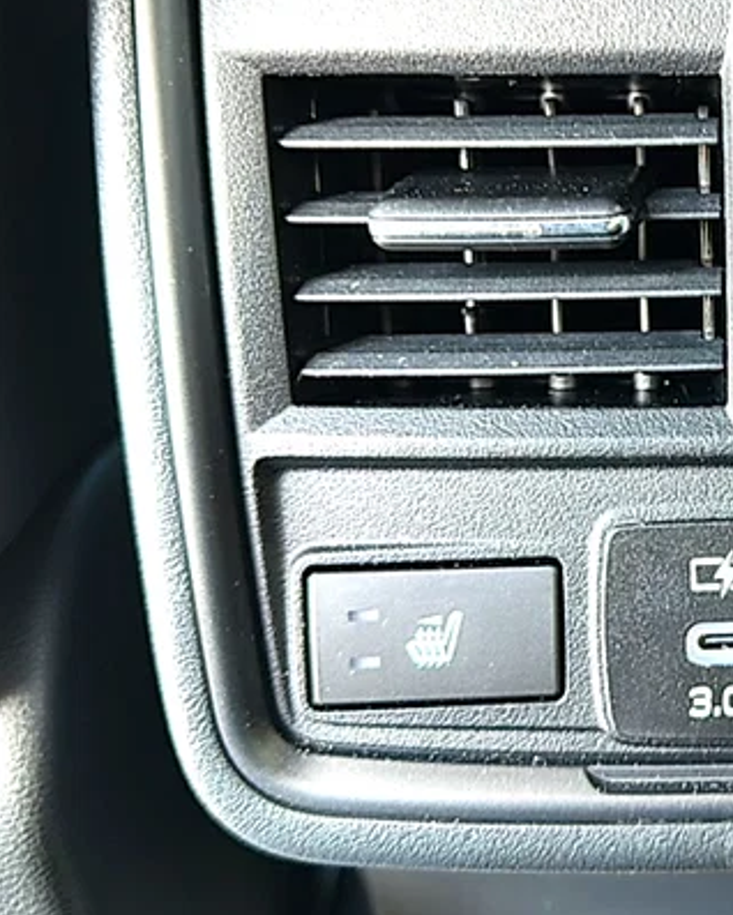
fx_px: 1165
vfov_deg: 42.7
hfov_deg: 31.1
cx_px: 804
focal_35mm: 43
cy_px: 363
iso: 250
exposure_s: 1/40
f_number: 1.78
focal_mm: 6.86
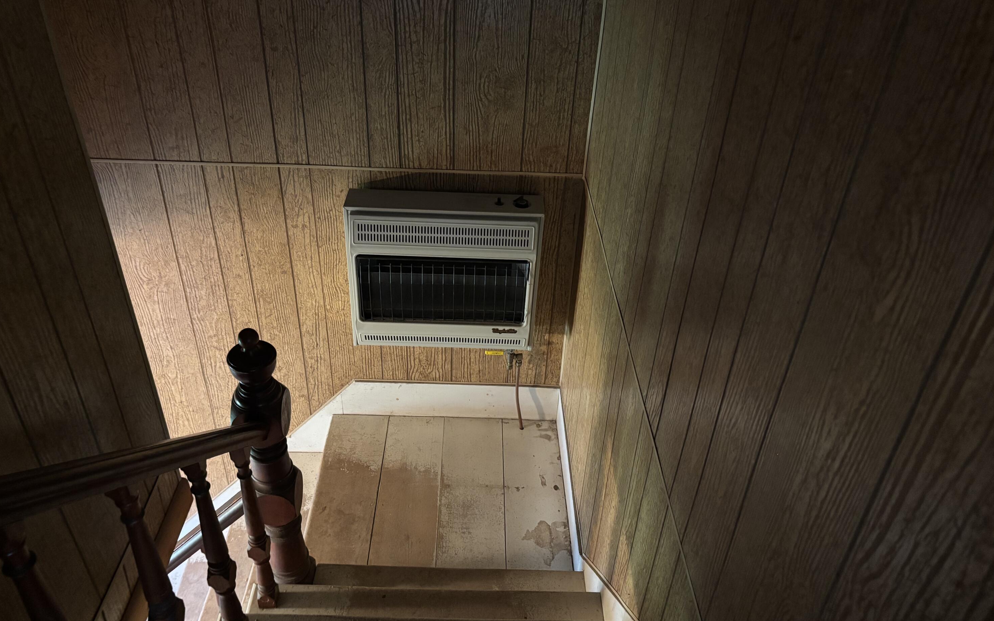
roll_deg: -1.9
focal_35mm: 28
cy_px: 286
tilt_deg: -34.0
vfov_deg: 44.5
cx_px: 490
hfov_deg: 66.5
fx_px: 759
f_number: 1.6
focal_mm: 5.96
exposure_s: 1/30
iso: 640
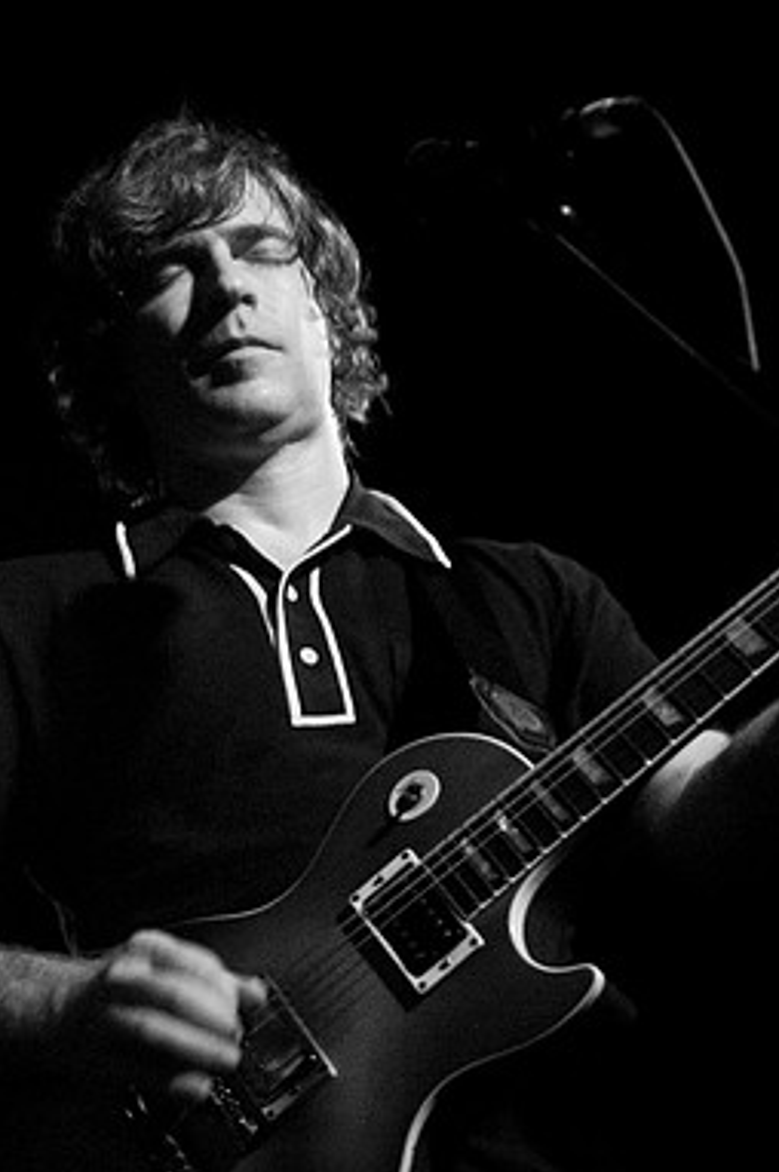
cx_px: 730
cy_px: 589
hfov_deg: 16.8
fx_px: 2593
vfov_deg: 25.5
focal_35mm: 80
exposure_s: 1/60
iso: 800
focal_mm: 35
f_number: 2.8
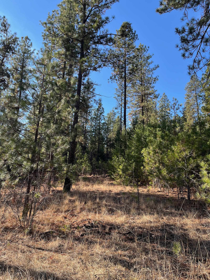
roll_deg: -2.3
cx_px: 105
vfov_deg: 67.3
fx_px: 210
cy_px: 140
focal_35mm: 26
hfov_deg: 53.1
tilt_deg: +12.3
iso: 50
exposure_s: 1/891
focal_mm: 5.1
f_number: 1.6
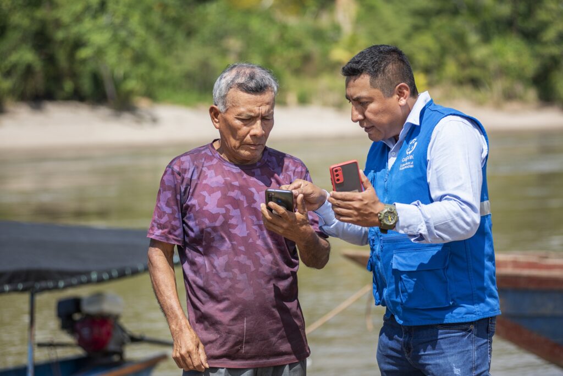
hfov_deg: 19.4
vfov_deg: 13.1
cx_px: 282
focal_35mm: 105
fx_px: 1643
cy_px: 188
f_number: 3.5
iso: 31
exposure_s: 1/800
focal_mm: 105
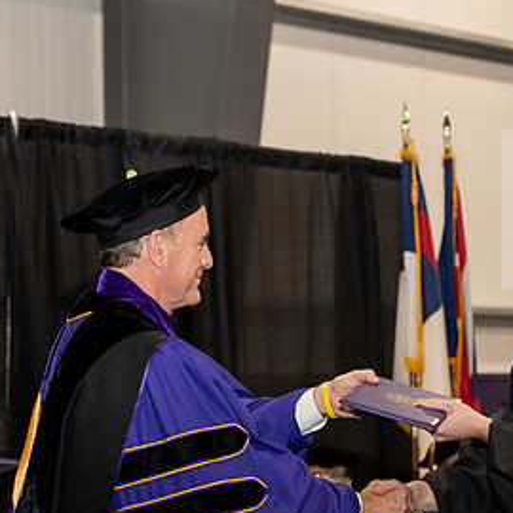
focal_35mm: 128
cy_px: 360
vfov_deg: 13.6
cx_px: 445
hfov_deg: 13.5
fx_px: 2146
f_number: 5.6
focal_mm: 70
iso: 2500
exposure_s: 1/200
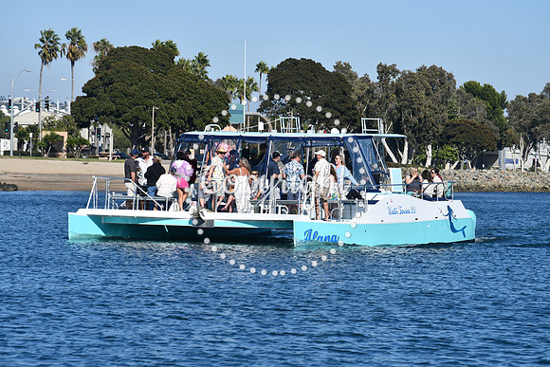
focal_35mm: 174
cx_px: 275
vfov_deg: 7.9
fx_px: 2659
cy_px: 184
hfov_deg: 11.8
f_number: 10
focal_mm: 116
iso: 100
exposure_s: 1/400
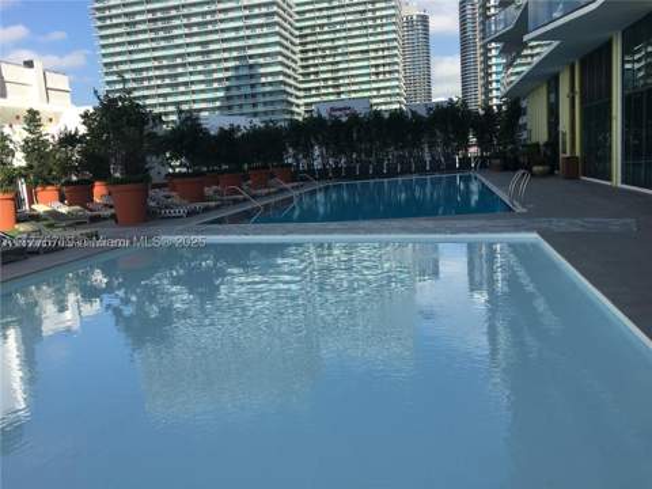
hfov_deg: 61.7
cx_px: 326
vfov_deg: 48.2
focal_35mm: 29
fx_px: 546
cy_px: 244
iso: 25
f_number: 2.2
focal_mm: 4.15
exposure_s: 1/1183
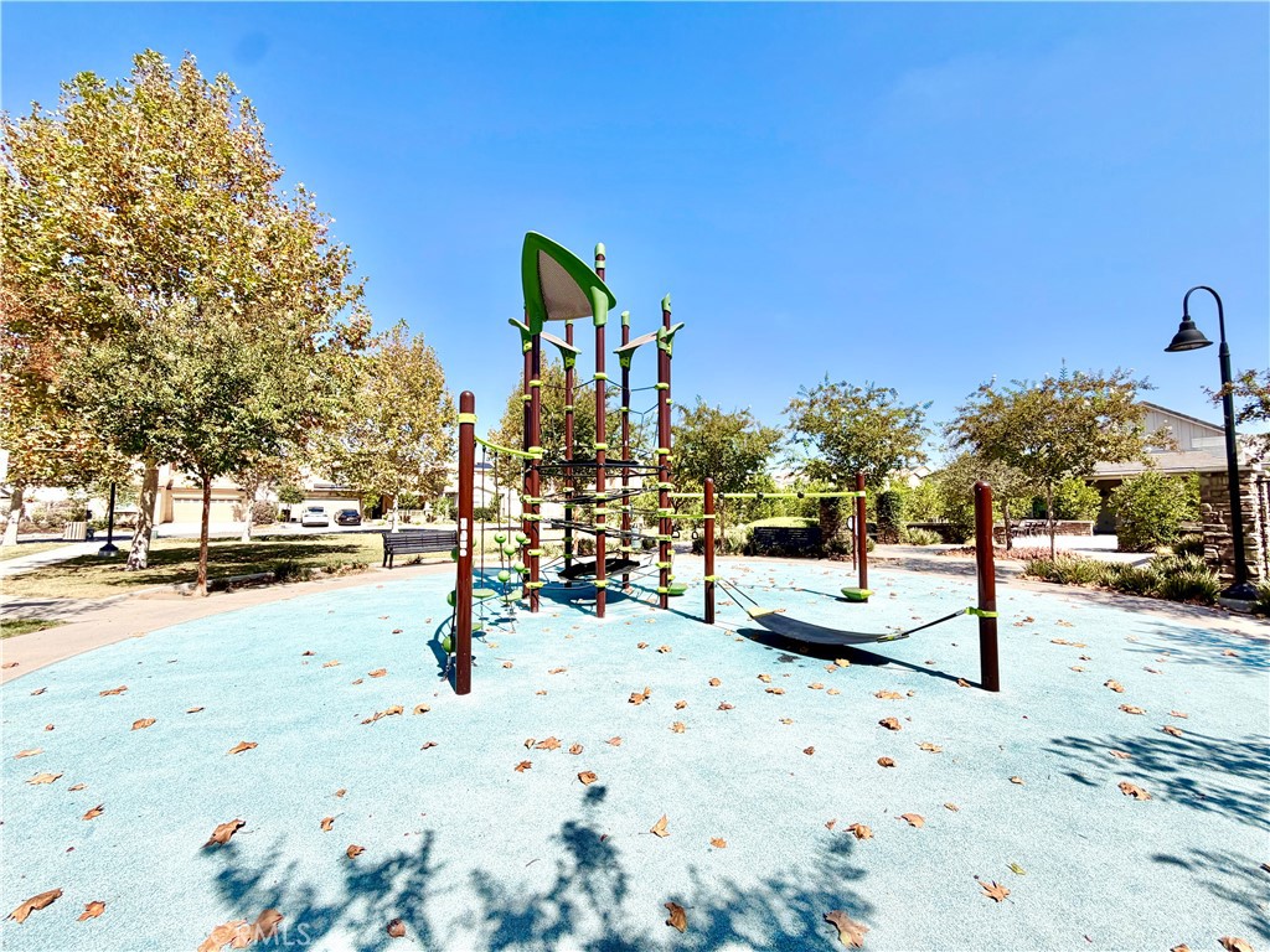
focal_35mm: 14
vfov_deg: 85.7
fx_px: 514
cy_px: 476
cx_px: 635
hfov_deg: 102.1
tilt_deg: +3.6
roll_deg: +0.1
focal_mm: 2.22
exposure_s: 1/1211
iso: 25
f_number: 2.2
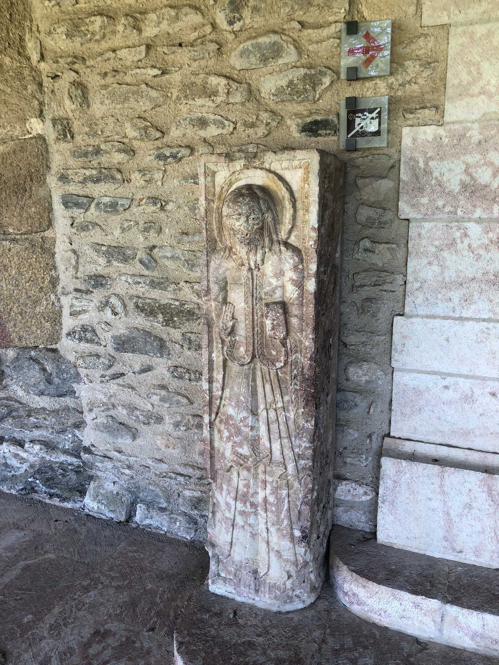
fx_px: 538
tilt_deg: -12.5
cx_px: 250
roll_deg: +0.8
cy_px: 332
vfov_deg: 63.4
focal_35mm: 28
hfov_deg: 49.7
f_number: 1.8
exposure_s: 1/120
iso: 50
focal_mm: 4
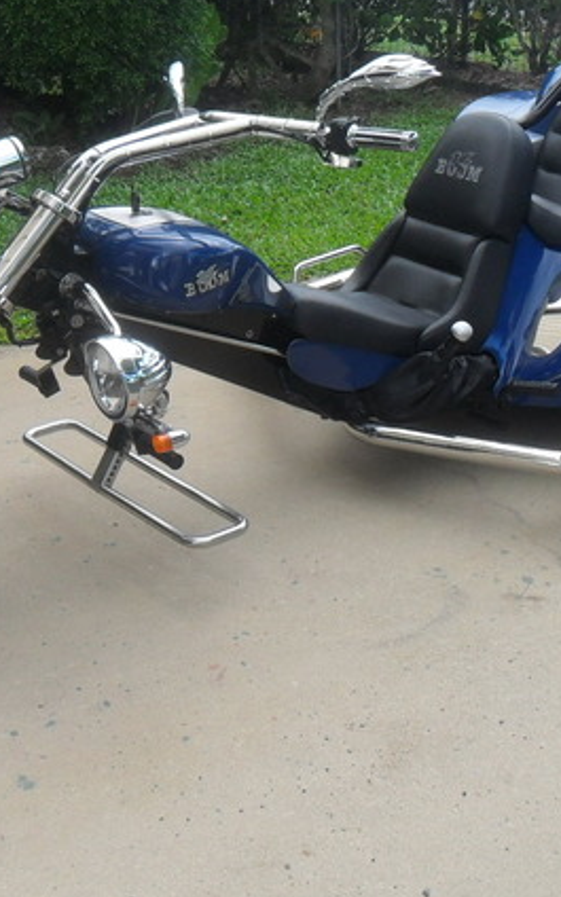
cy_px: 402
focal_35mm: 54
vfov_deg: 37.5
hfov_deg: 24.0
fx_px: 1321
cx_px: 311
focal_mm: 4.9
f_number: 3.5
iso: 100
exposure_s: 1/180
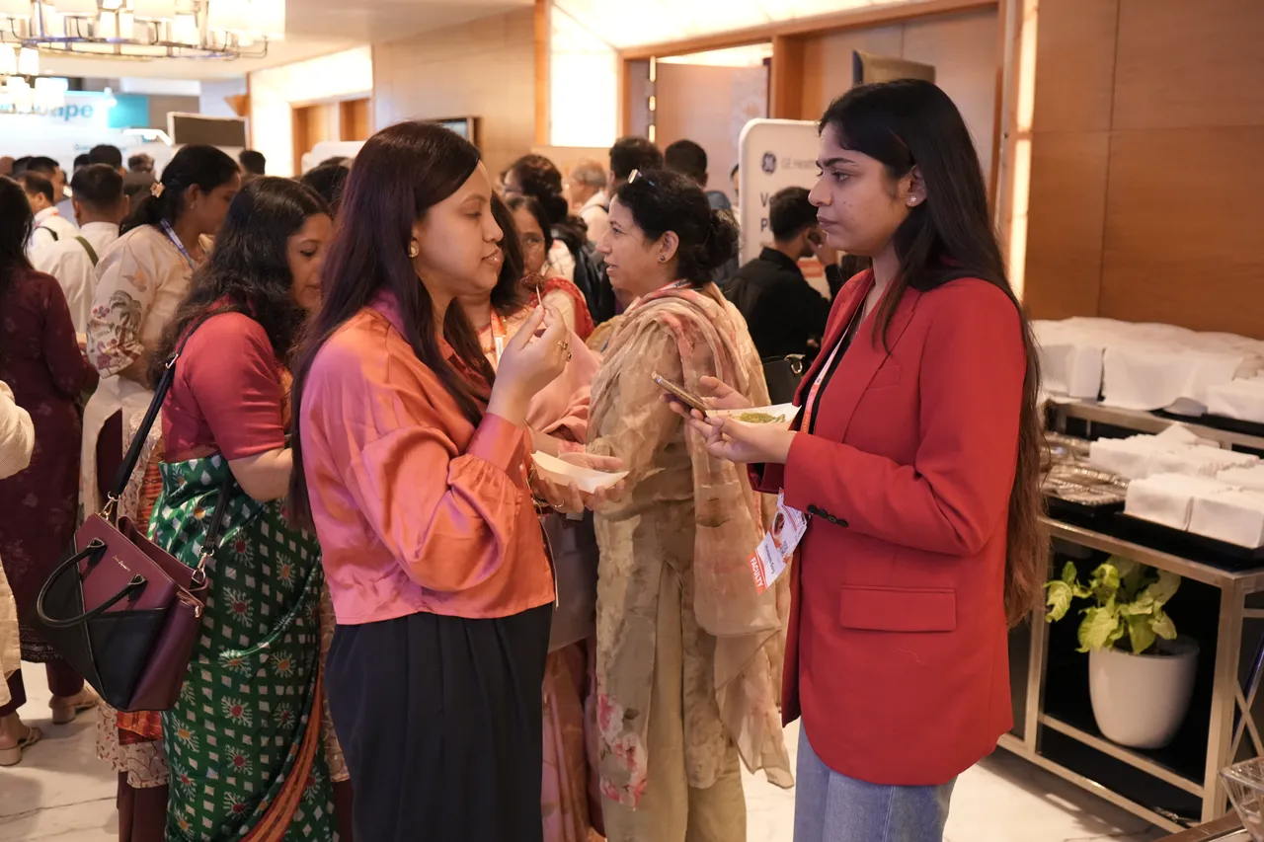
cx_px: 632
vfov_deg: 35.9
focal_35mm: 37
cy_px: 421
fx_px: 1299
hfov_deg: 51.9
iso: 6400
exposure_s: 1/160
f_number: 4
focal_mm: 37
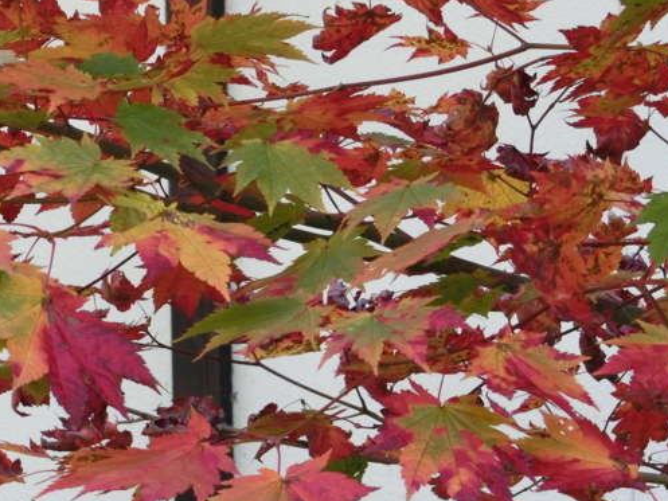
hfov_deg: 8.6
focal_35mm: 230
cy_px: 165
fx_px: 4439
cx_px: 234
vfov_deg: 6.5
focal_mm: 25.5
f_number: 5.8
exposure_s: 1/160
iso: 320
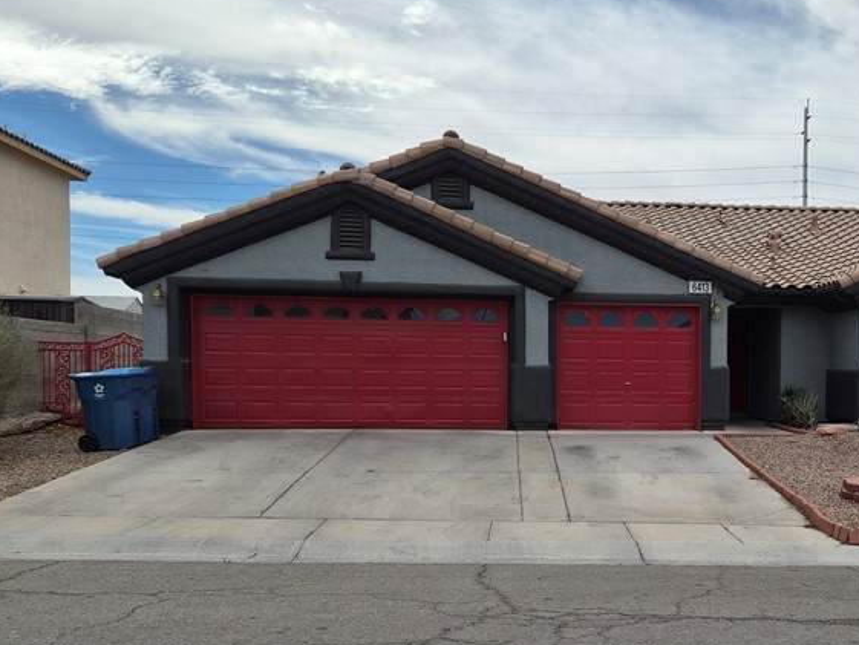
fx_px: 1042
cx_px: 634
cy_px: 418
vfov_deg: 34.1
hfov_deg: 43.5
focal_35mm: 42
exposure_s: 1/7696
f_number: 1.8
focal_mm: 5.4
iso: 64
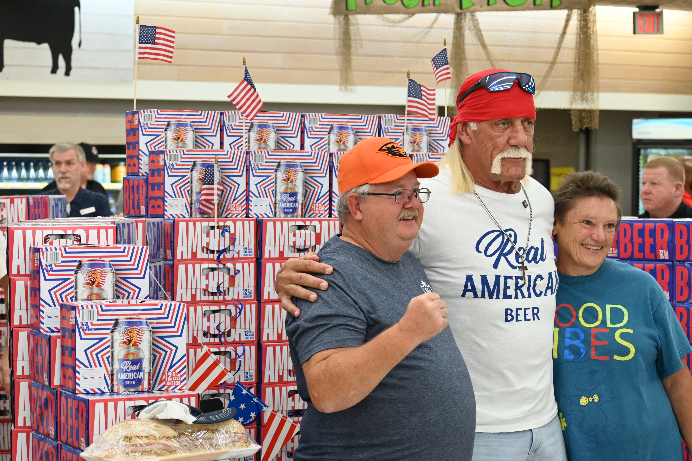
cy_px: 230
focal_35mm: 93
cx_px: 346
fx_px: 1788
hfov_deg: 21.9
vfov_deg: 14.7
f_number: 4.8
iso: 1400
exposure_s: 1/125
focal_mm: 62
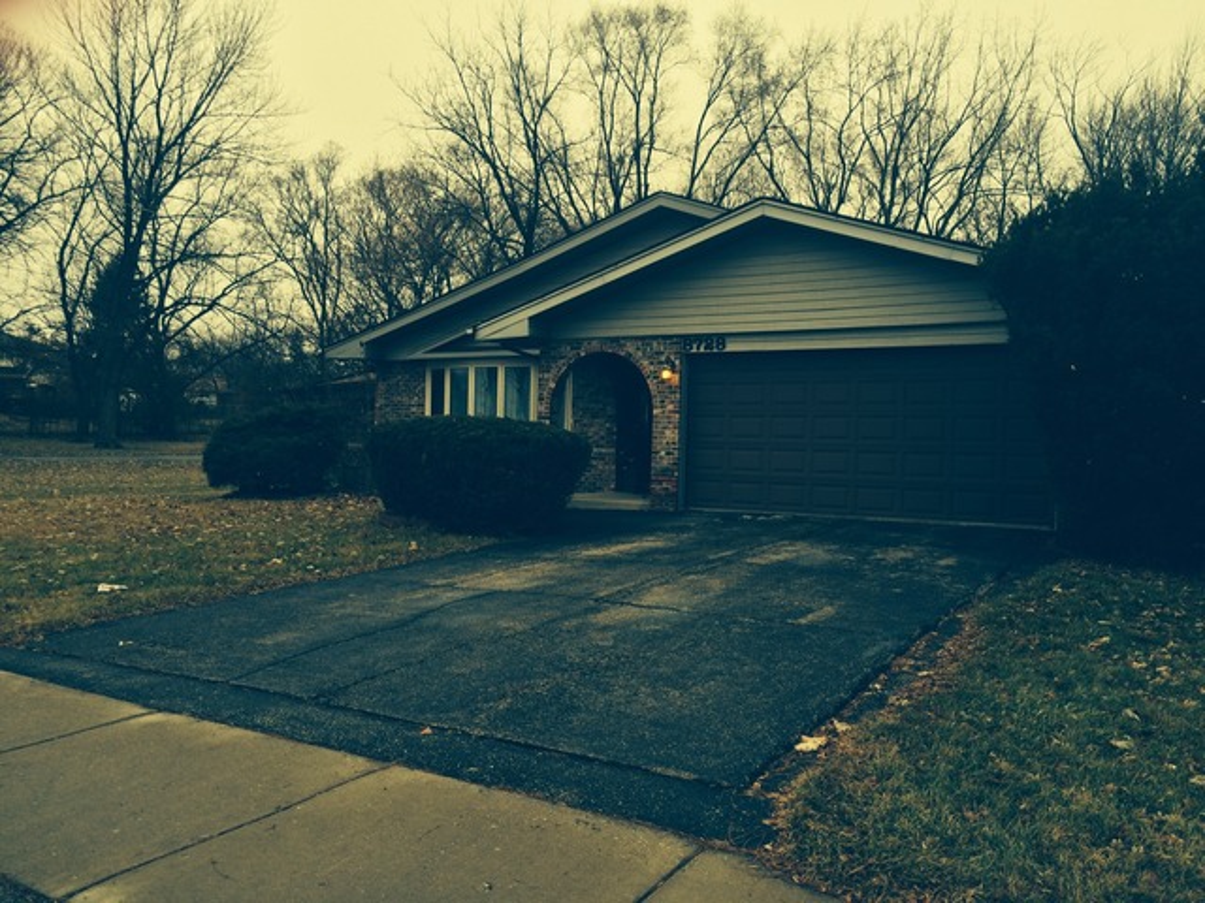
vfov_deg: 46.8
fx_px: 1044
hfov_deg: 60.0
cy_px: 452
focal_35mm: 30
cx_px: 602
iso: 40
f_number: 2.2
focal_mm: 4.12
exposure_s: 1/120
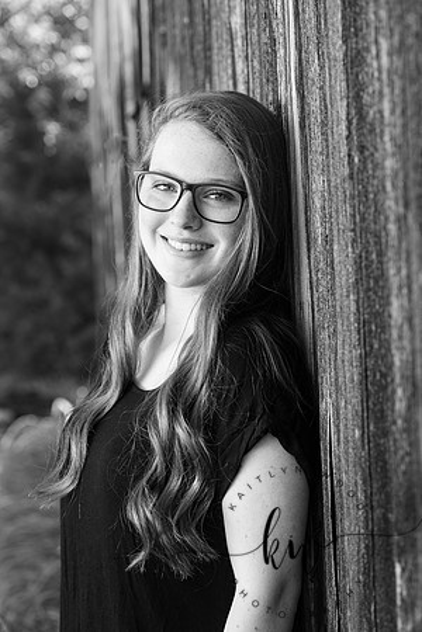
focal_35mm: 90
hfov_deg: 15.2
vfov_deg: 22.6
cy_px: 316
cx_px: 211
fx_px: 1582
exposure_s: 1/200
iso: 400
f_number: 5.6
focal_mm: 90
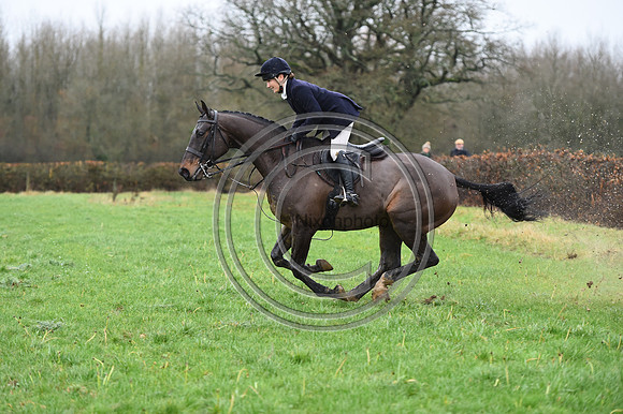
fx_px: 1937
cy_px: 207
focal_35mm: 112
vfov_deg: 12.2
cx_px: 312
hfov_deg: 18.3
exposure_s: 1/1250
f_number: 3.2
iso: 2500
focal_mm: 112
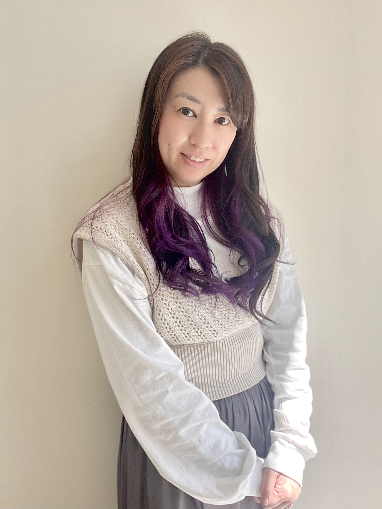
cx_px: 191
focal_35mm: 30
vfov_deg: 60.0
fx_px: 441
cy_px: 254
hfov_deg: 46.8
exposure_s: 1/121
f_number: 2.2
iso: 25
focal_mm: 2.71
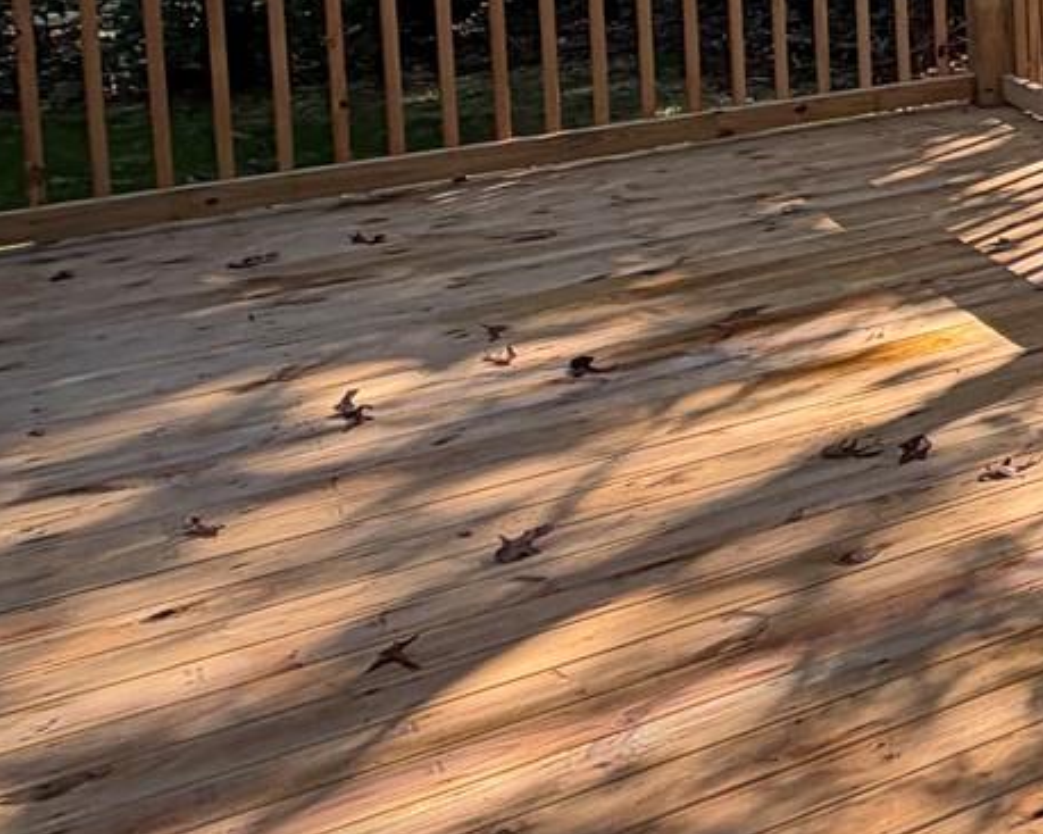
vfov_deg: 22.7
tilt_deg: -5.4
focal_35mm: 61
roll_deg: -0.4
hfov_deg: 20.2
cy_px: -202
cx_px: 1956
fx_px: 1883
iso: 40
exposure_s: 1/206
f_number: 2.2
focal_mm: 2.22
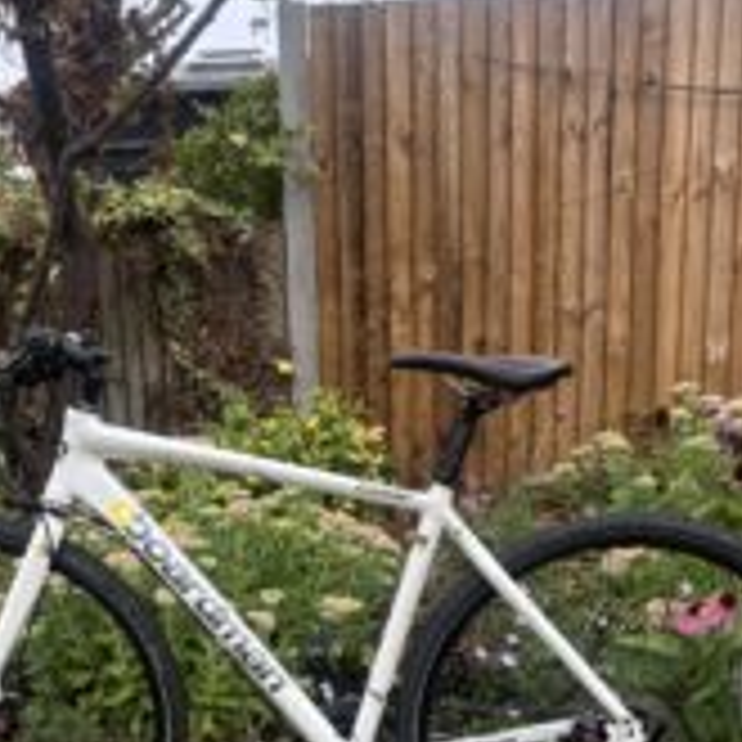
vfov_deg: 33.2
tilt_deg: -10.0
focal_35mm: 50
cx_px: 279
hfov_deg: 33.9
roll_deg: +1.3
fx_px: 1213
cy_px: 580
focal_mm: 5.96
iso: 50
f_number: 1.6
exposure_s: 1/498
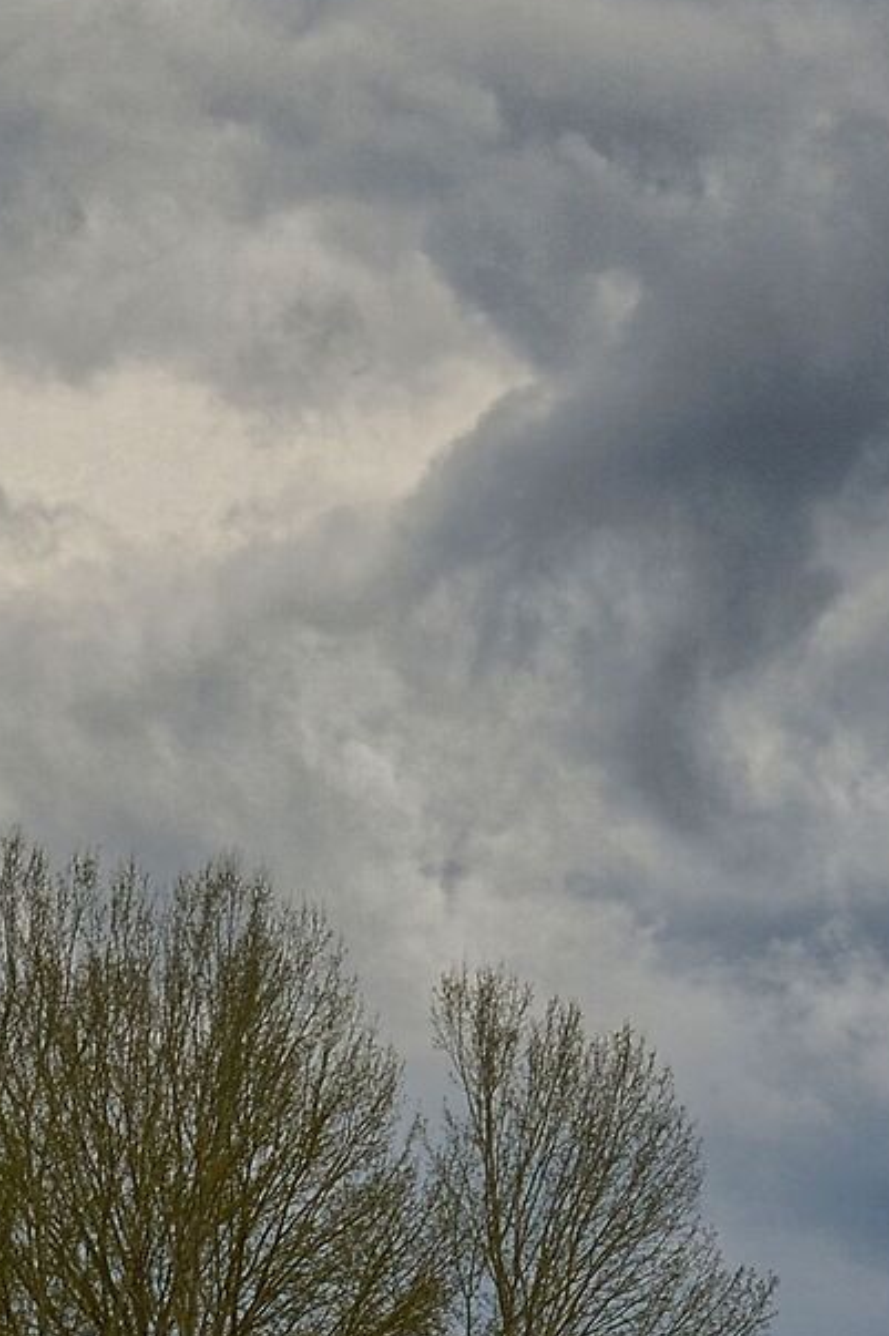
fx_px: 7383
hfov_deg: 6.9
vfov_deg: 10.1
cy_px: 1916
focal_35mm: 199
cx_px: 564
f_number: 10
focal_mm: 50
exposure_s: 1/100
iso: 100
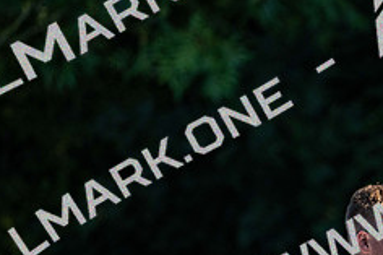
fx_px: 10450
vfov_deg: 1.4
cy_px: 295
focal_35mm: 983
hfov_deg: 2.1
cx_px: 463
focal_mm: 400
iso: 800
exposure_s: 1/3200
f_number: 4.5
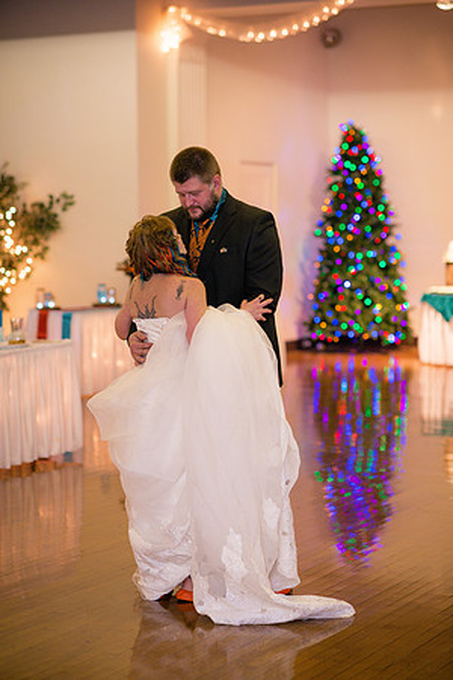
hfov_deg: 16.1
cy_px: 340
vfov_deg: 23.9
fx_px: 1604
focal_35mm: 85
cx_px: 226
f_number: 2.2
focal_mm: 85
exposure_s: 1/125
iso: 640
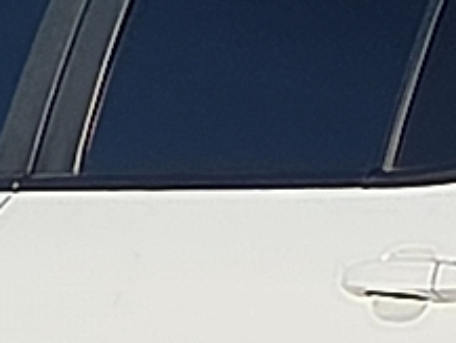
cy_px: 396
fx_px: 5641
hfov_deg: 4.6
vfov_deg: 3.5
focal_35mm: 428
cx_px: 761
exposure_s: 1/10000
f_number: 1.8
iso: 77
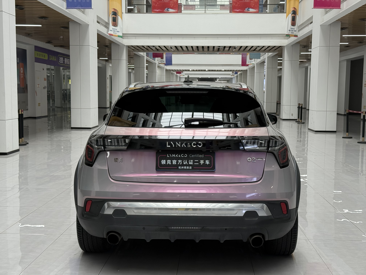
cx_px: 183
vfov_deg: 30.3
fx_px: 508
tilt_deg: -5.1
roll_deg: -1.1
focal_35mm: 48
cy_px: 138
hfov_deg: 39.7
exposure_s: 1/65
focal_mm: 6.76
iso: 160
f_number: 1.78
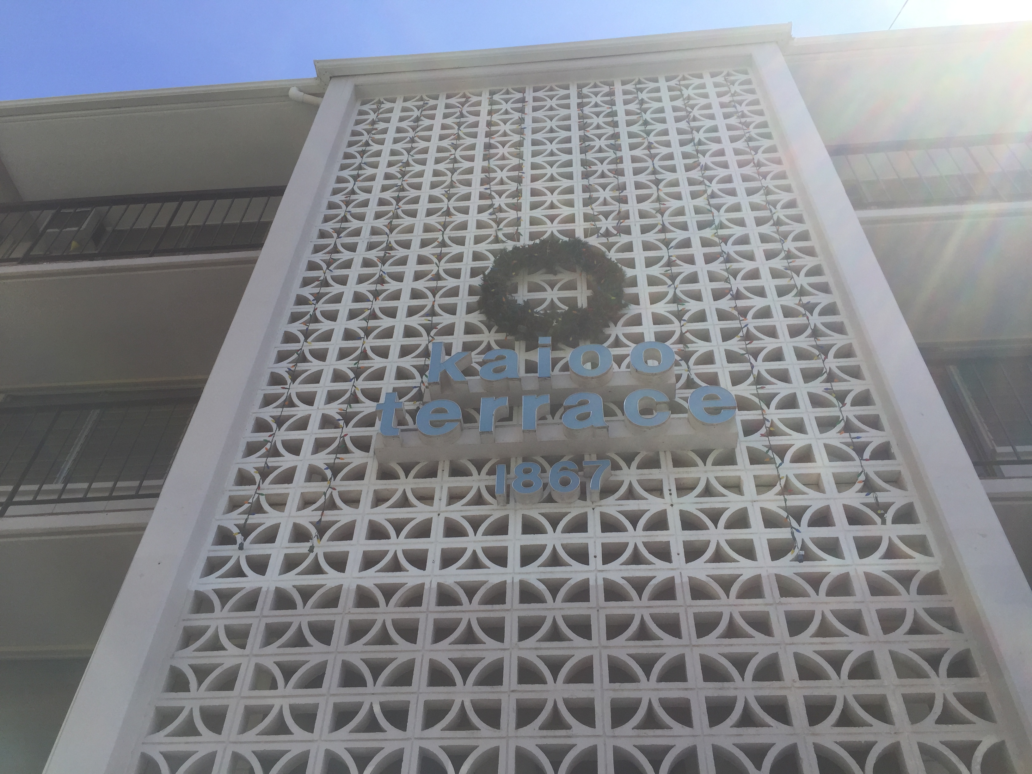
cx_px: 516
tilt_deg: +46.5
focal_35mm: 29
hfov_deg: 61.7
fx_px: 865
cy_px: 387
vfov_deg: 48.2
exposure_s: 1/1464
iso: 32
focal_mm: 4.15
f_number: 2.2
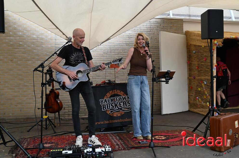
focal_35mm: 38
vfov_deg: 35.0
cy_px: 79
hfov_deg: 50.7
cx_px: 120
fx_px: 252
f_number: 5.6
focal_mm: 38
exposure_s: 1/250
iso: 180
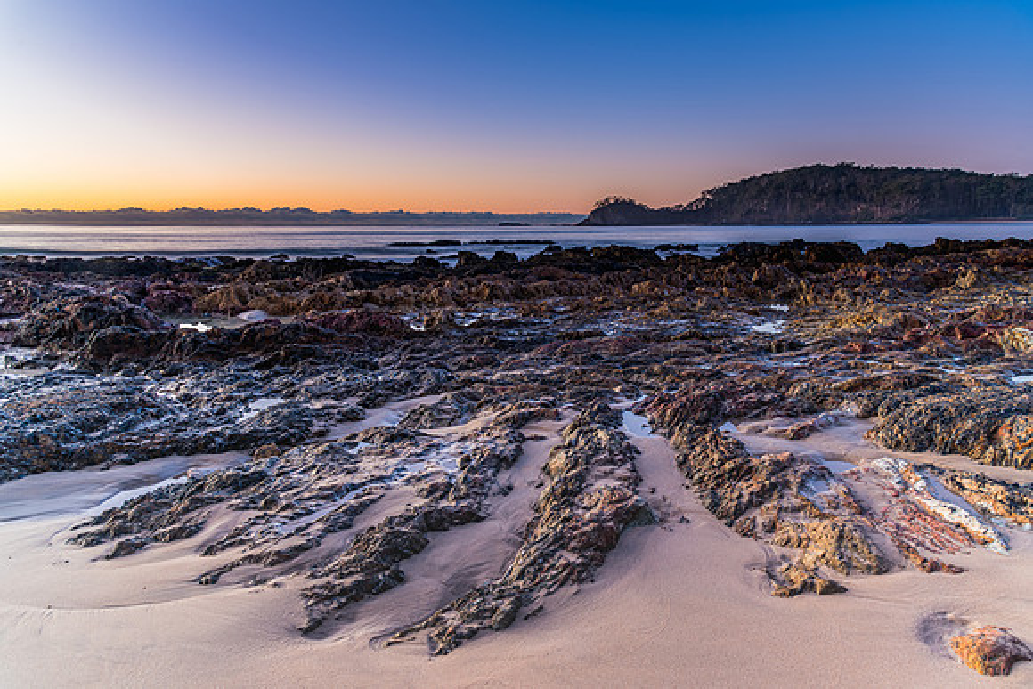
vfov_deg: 52.9
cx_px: 516
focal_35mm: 24
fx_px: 692
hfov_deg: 73.4
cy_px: 344
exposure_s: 3
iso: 80
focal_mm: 24
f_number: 8
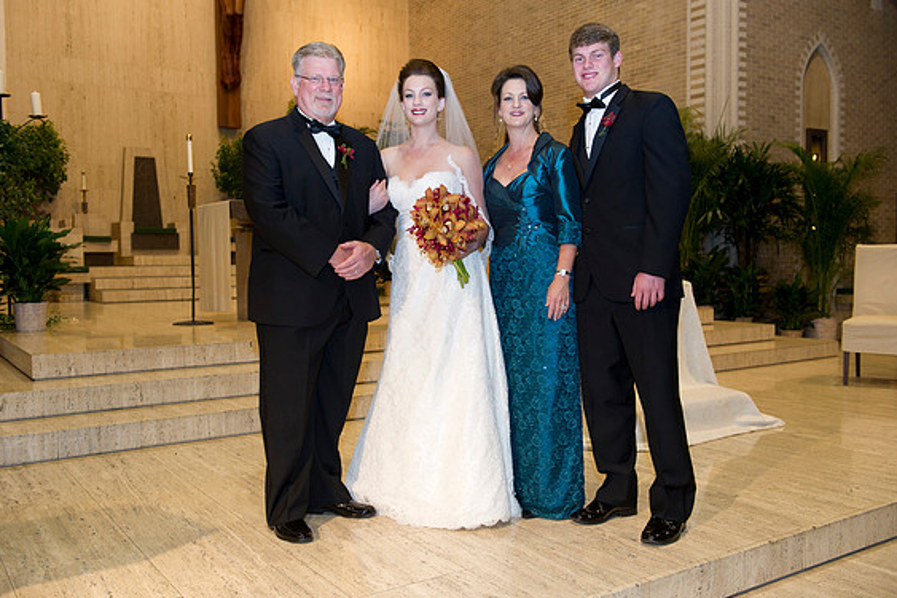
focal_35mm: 35
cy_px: 292
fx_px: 872
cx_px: 451
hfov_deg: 54.4
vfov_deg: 37.8
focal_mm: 34
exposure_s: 1/60
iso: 800
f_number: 4.5
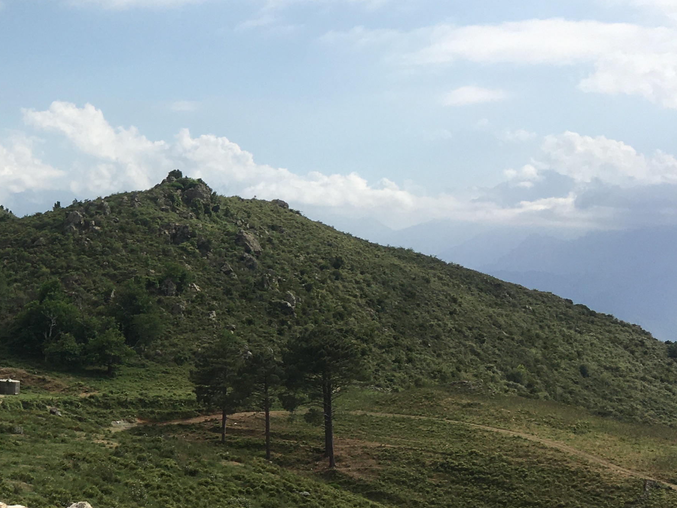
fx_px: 1291
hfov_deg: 26.7
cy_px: 299
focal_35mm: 66
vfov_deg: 22.2
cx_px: -91
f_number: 2.2
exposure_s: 1/1972
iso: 25
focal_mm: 4.15
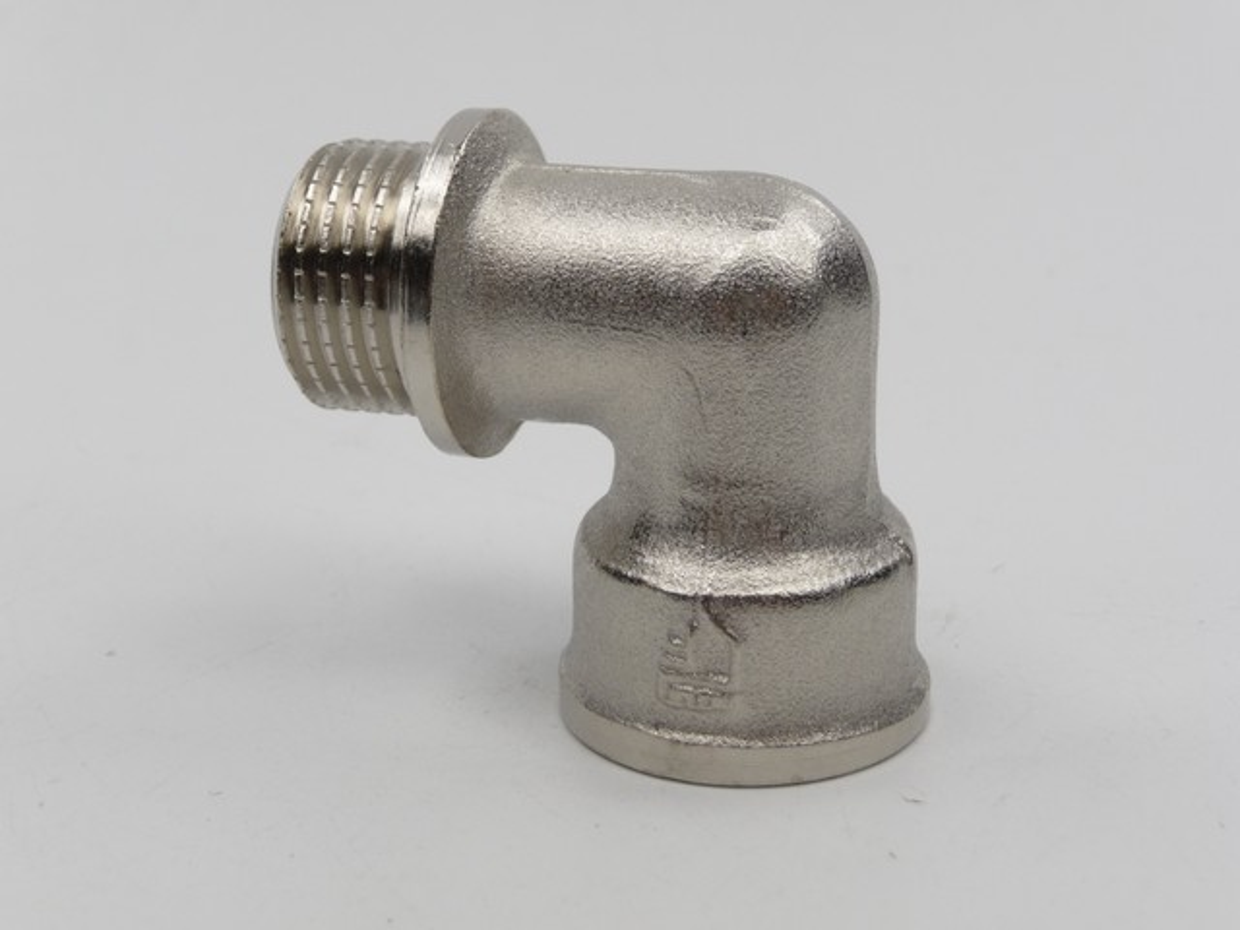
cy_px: 465
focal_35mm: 62
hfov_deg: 31.2
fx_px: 2221
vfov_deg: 23.7
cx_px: 620
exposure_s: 1/640
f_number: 4.5
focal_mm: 10.5
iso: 100
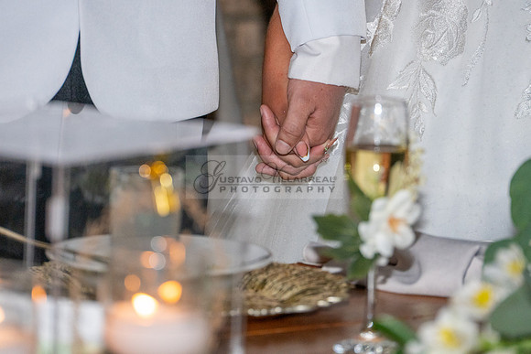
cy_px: 177
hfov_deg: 7.6
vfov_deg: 5.1
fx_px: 3983
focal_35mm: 270
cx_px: 266
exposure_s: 1/200
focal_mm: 270
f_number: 8
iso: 2500
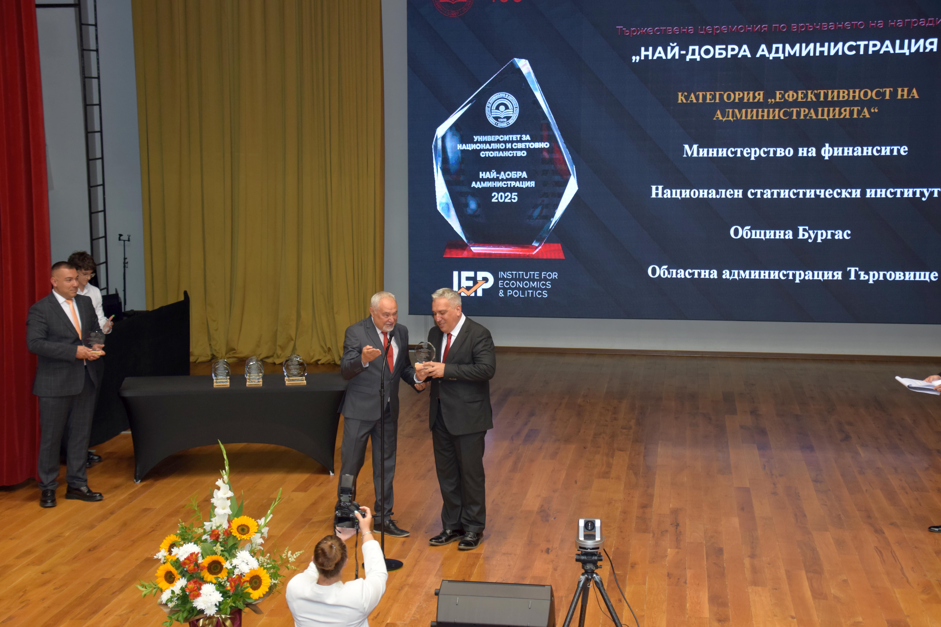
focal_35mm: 60
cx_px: 470
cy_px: 314
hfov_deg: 33.4
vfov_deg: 22.6
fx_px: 1568
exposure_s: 1/80
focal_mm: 40
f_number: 4.2
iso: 800
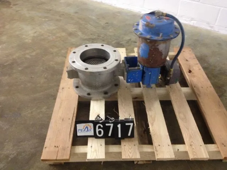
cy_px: 85
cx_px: 114
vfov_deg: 40.7
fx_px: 230
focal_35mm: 35
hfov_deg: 52.6
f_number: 2.4
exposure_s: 1/20
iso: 250
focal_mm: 4.28
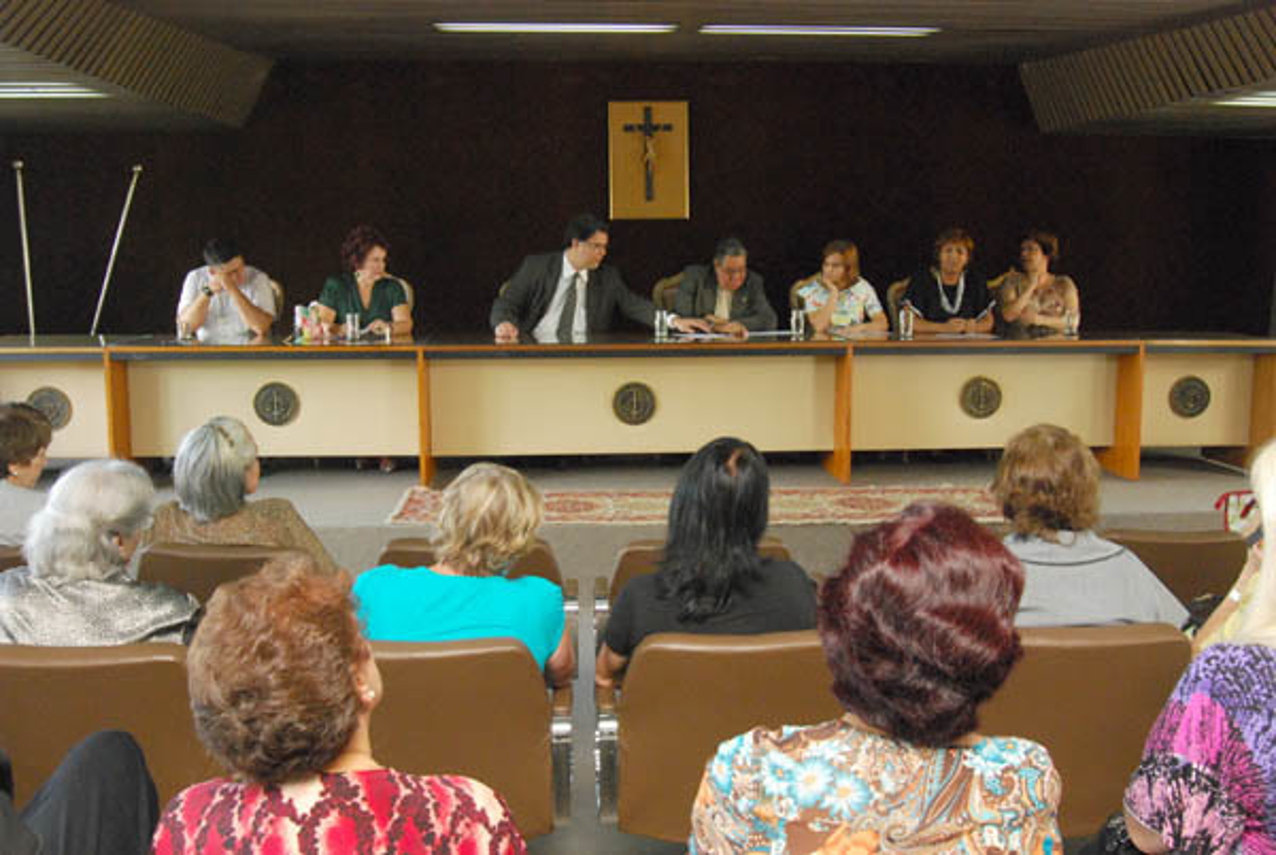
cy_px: 428
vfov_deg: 38.5
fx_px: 1225
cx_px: 638
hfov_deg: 55.0
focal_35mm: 34
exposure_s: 1/60
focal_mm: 23
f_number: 8
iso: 1600
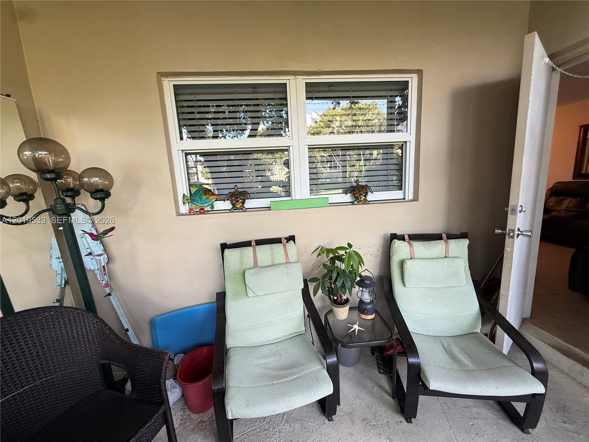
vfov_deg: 85.7
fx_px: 238
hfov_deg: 102.1
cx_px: 294
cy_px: 221
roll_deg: +3.3
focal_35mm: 14
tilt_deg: -8.4
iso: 160
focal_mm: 2.22
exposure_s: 1/99
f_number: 2.2
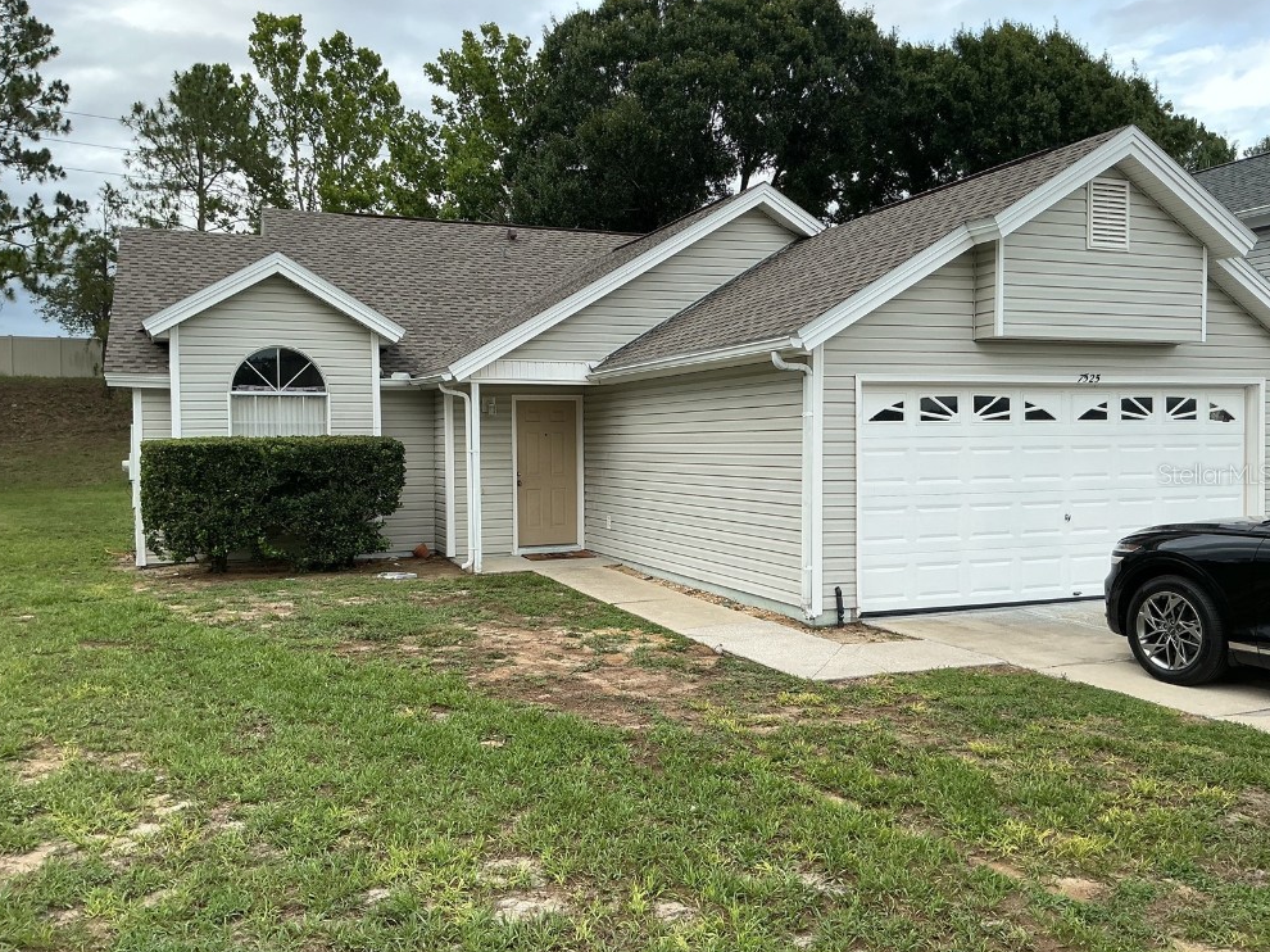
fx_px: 1100
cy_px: 473
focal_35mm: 30
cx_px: 622
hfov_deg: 60.0
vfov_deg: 46.8
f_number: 1.8
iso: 25
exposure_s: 1/635
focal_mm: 3
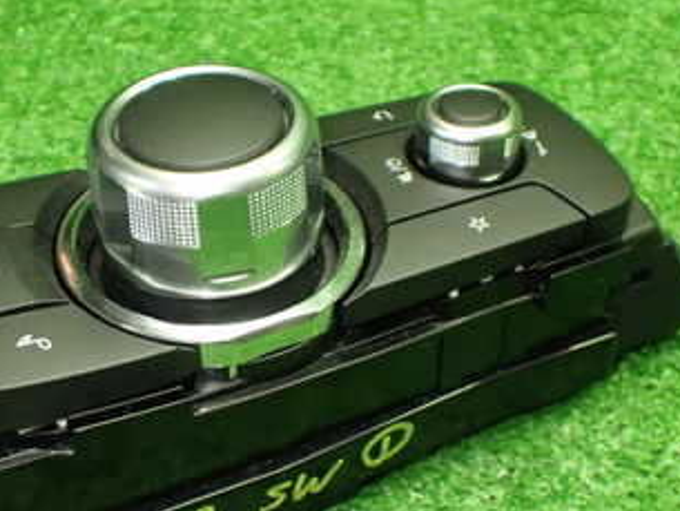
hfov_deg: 32.5
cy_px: 337
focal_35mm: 59
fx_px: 1159
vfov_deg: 24.7
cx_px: 239
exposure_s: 1/100
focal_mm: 5.4
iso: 800
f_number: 2.3
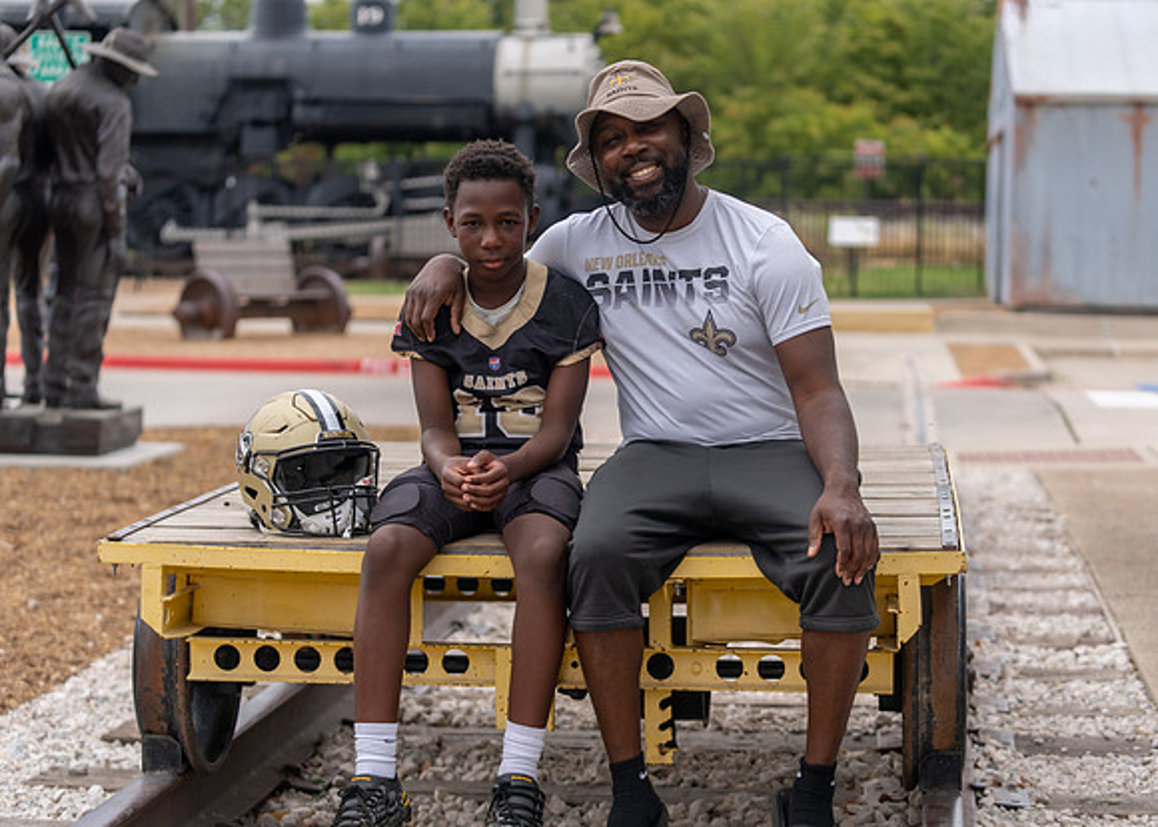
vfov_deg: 18.8
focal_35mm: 76
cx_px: 620
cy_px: 413
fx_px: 2498
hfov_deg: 26.1
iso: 160
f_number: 2.8
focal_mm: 70
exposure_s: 1/320
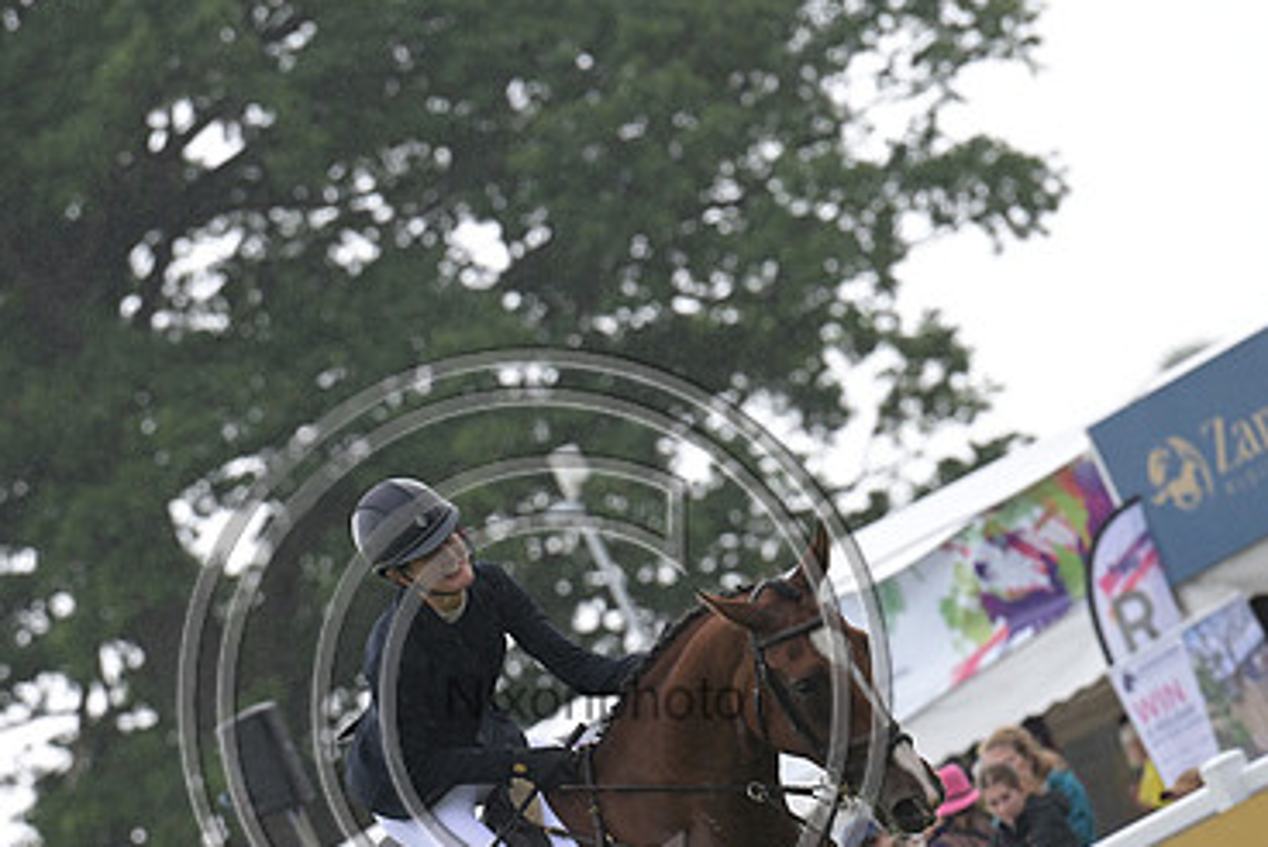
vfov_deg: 4.4
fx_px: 11103
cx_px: 496
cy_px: 652
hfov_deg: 6.5
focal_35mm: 315
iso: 1400
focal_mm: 200
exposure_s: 1/1250
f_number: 4.5
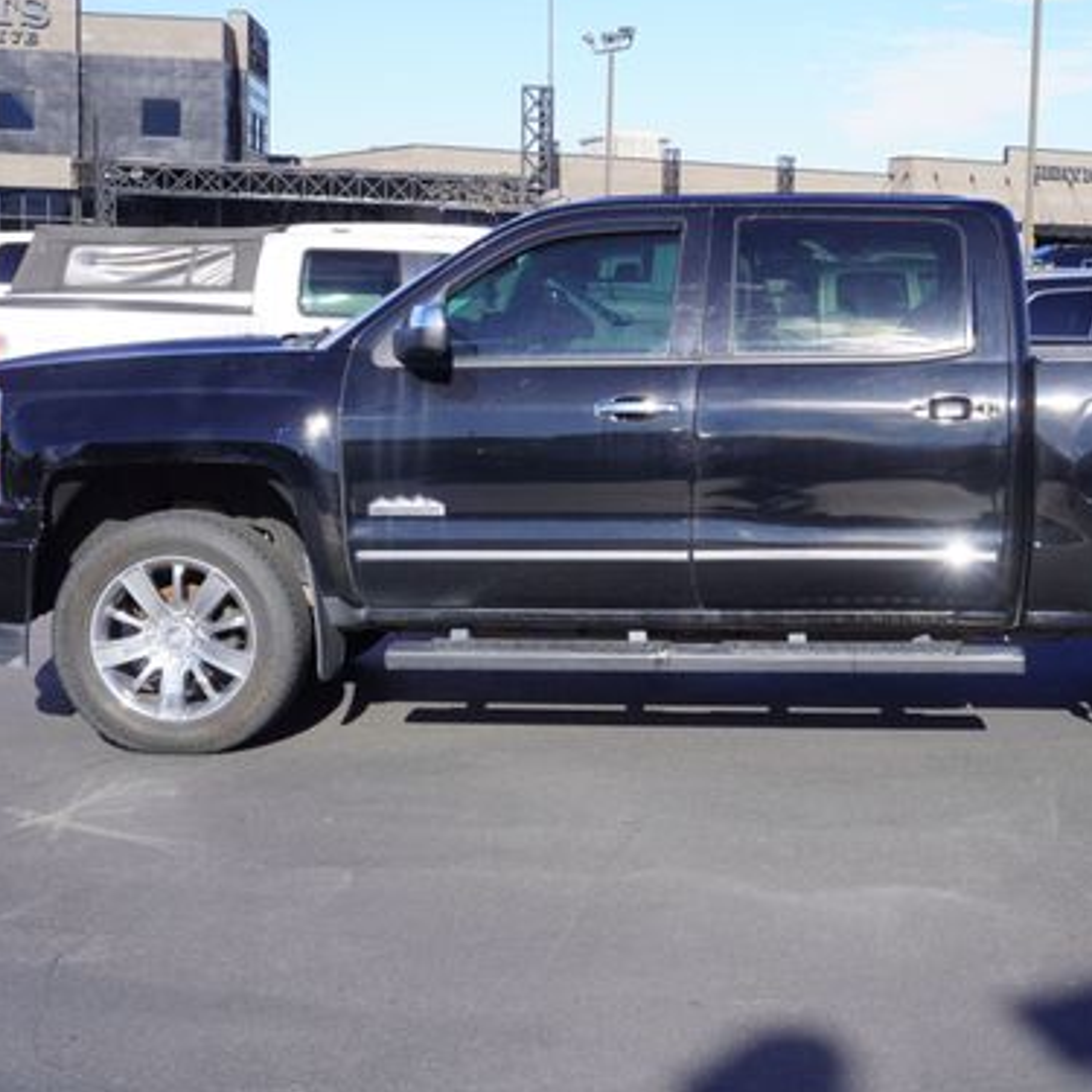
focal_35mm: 59
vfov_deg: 29.2
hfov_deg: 28.9
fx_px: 2096
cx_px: 780
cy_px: 533
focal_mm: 27
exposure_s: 1/125
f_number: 9
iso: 100
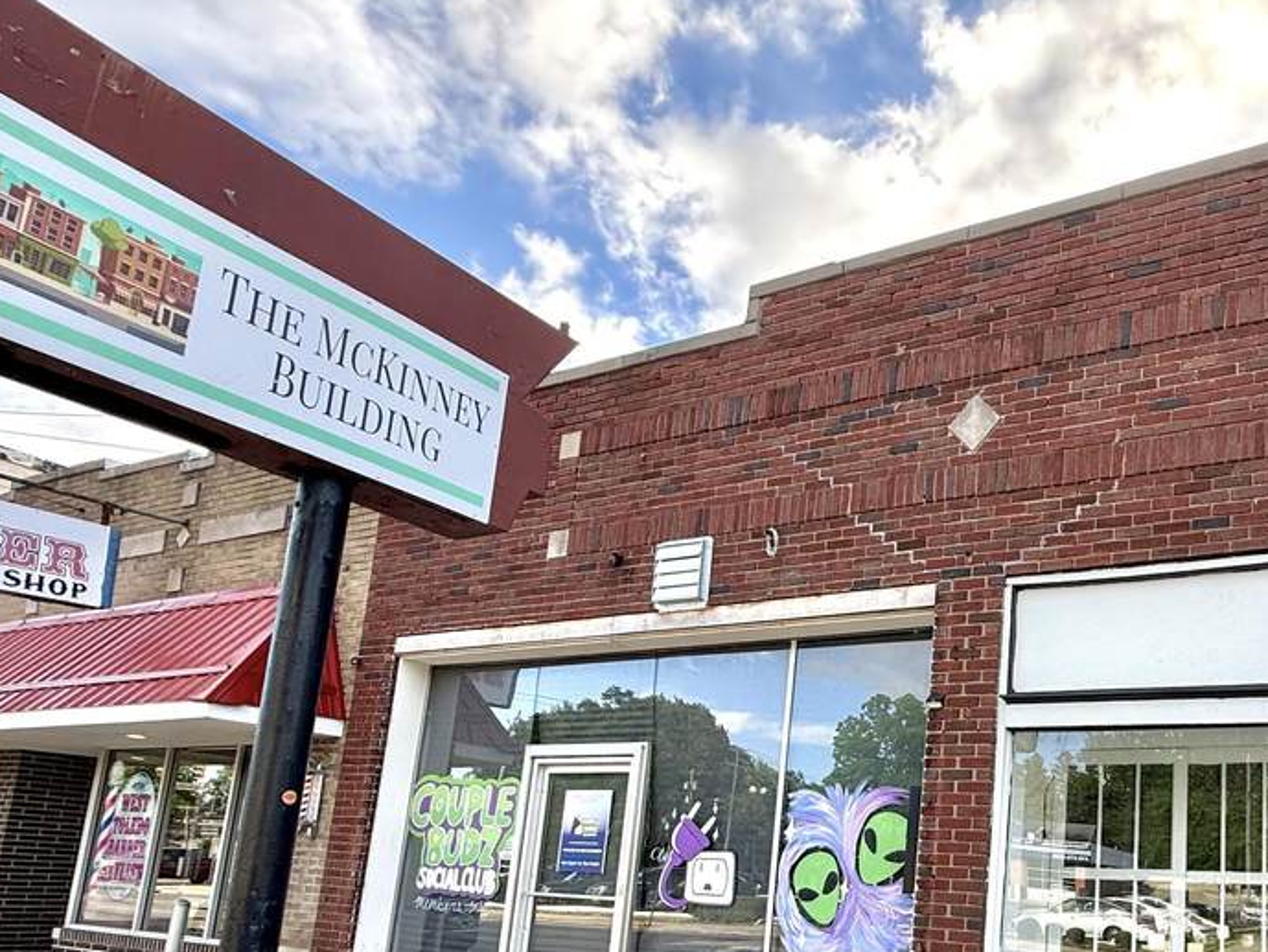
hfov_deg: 60.9
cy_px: 751
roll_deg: -2.6
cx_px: 1042
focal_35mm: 26
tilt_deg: +9.4
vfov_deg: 50.1
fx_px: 953
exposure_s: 1/347
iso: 50
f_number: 2.2
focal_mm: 2.22
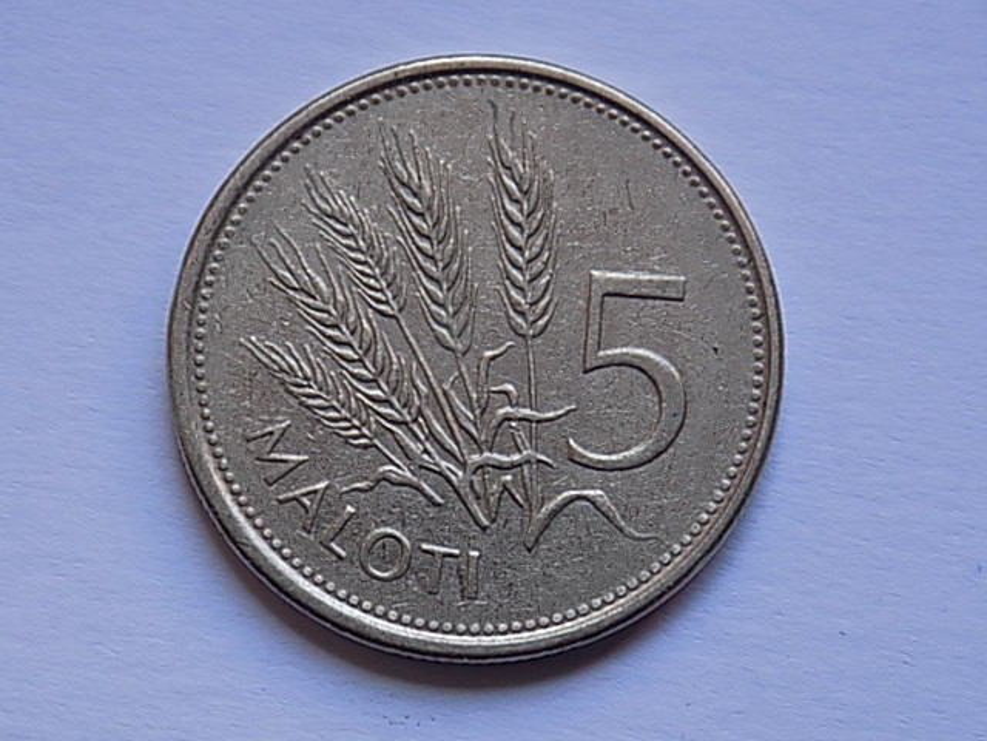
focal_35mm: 118
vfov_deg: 12.6
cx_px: 494
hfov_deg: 16.7
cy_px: 370
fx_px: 3365
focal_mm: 20.9
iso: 80
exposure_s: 1/40
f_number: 4.8
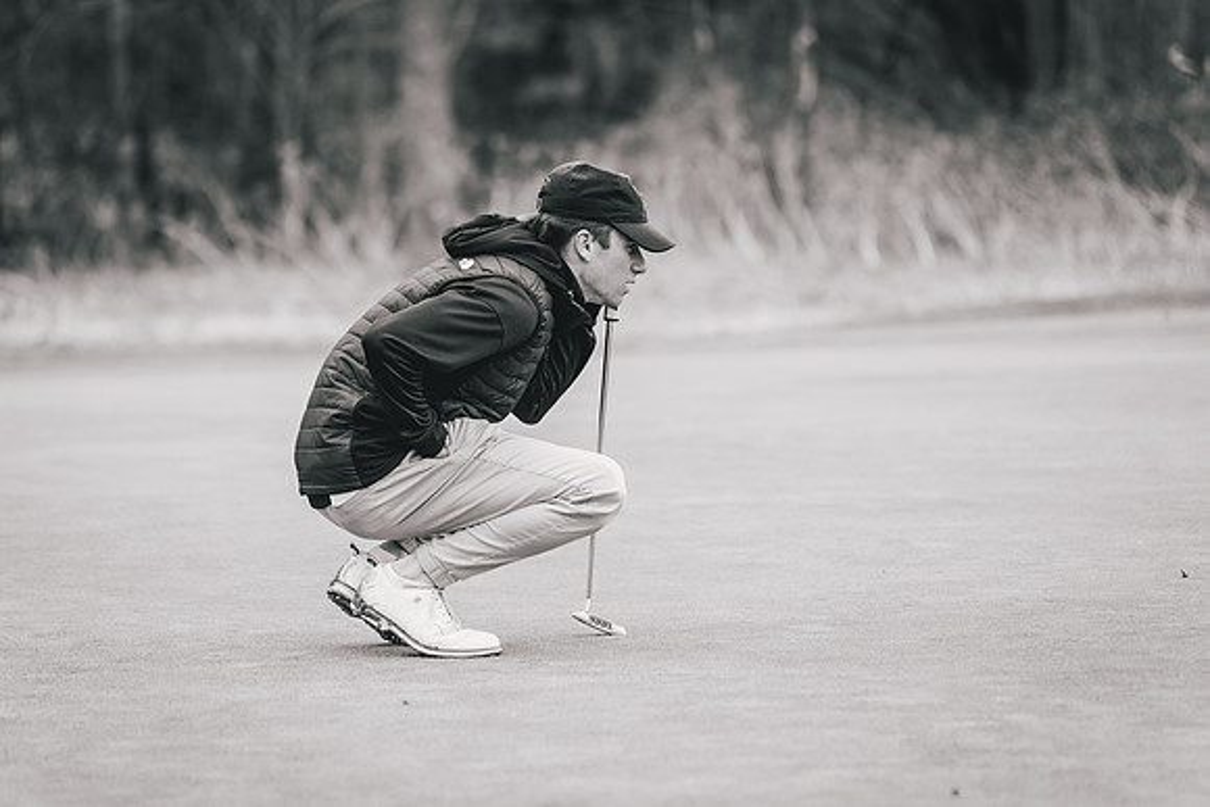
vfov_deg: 7.1
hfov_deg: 10.7
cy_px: 408
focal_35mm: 193
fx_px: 6473
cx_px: 565
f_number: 2.8
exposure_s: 1/3200
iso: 640
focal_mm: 150
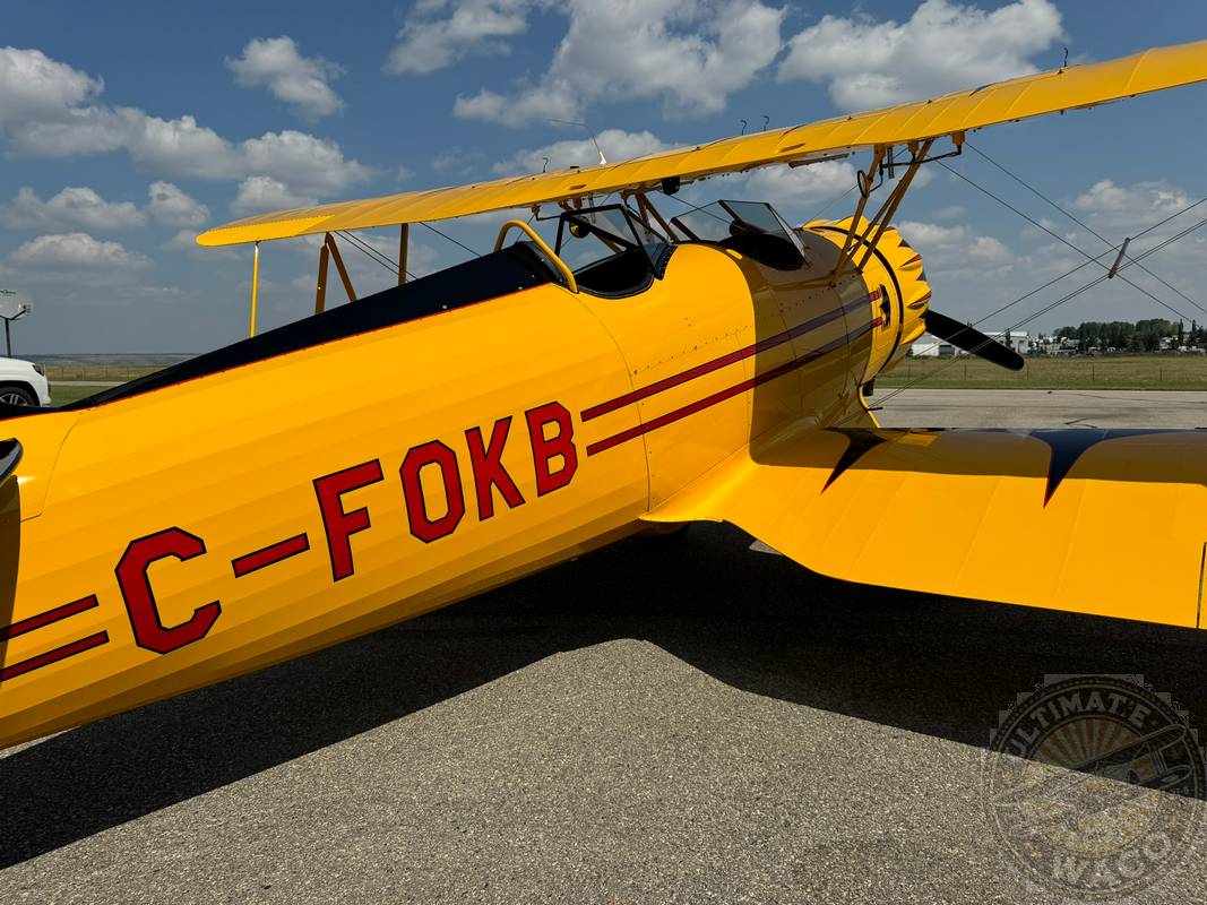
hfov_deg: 71.6
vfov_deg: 56.8
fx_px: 837
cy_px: 452
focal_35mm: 24
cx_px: 604
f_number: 1.78
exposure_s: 1/10417
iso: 80
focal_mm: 6.76
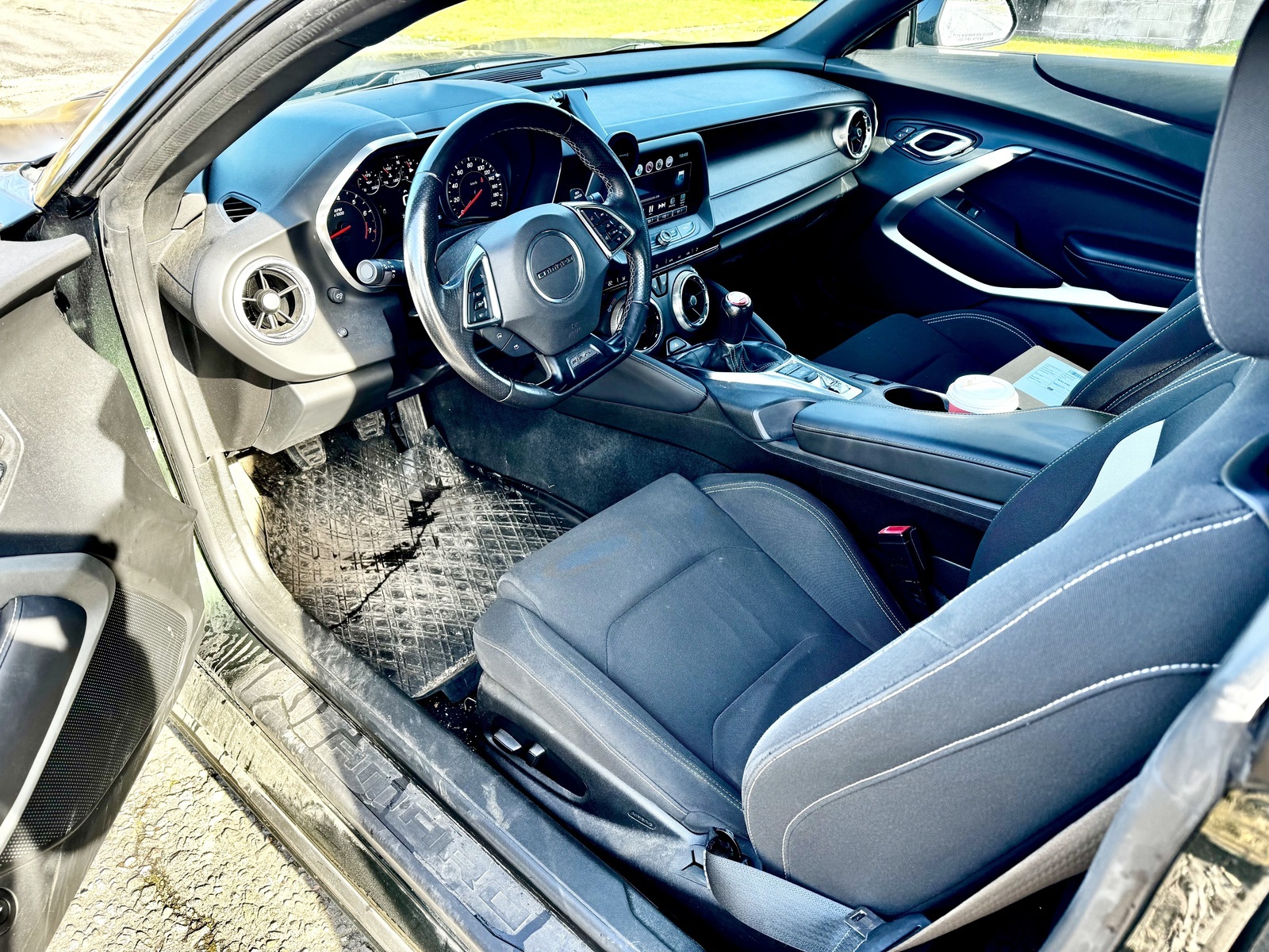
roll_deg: -0.8
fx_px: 880
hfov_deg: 71.6
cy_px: 476
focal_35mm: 24
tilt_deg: -30.6
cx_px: 634
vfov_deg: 56.8
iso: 80
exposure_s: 1/153
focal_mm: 6.76
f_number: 1.78
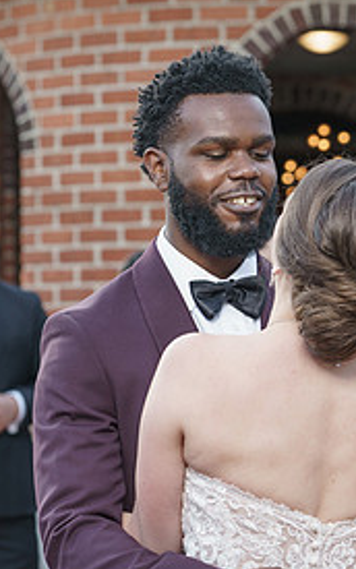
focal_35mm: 163
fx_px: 2529
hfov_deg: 8.0
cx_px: 296
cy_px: 322
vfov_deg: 12.8
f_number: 4
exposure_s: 1/200
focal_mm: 75
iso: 200
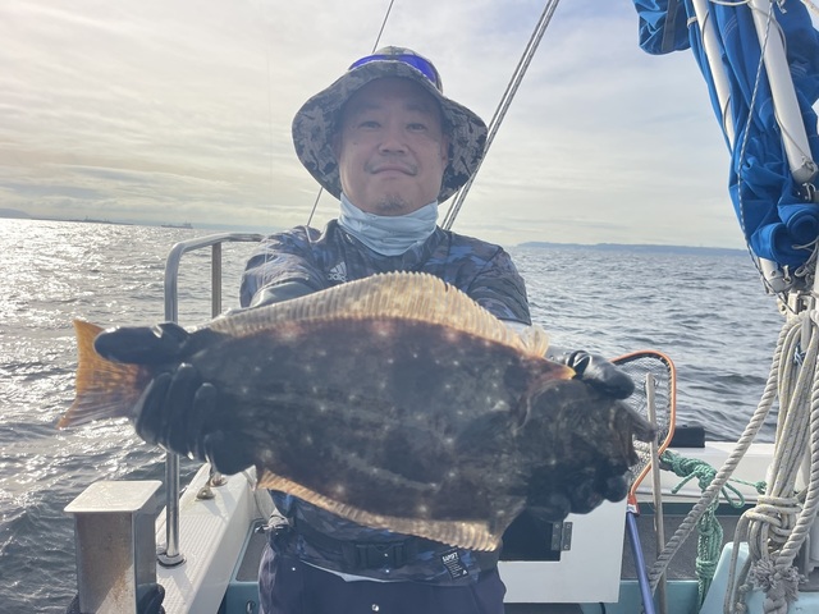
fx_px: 591
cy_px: 307
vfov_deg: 54.9
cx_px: 410
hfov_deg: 69.4
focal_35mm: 25
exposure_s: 1/5128
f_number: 1.6
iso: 32
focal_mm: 5.1
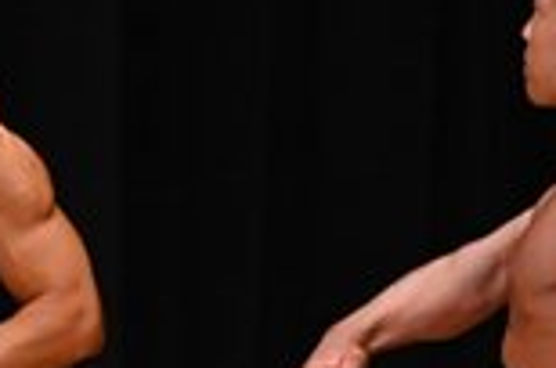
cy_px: 447
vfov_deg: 1.2
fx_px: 17478
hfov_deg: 1.8
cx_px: 460
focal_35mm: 1134
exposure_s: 1/400
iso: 3200
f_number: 5.6
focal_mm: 150
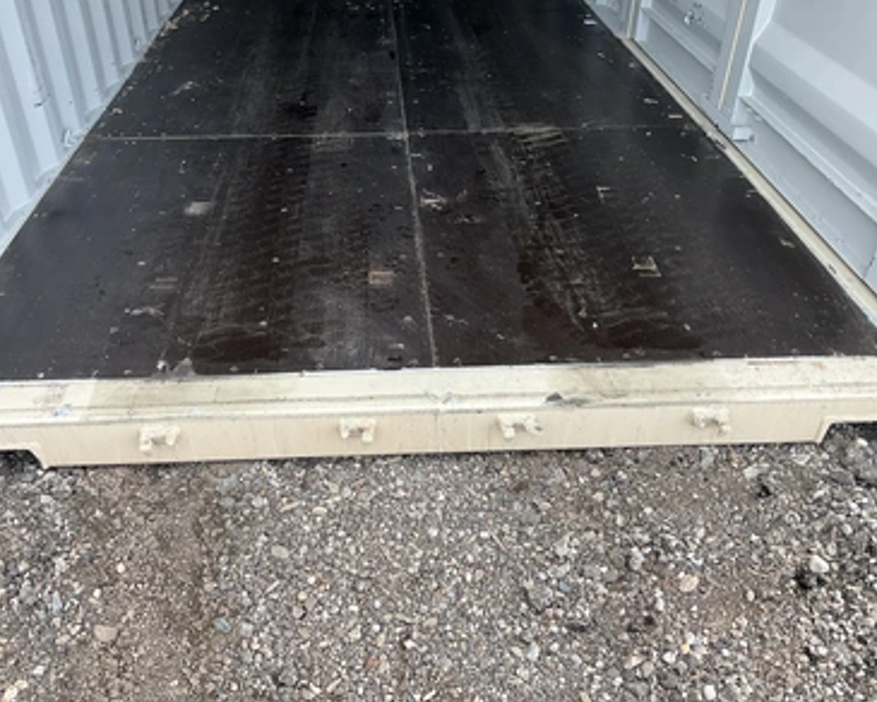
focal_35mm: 31
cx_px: 401
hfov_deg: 57.1
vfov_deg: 47.1
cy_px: 344
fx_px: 805
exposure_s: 1/294
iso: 25
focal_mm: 3
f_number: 1.8
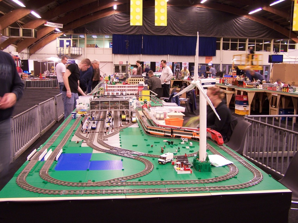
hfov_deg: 49.0
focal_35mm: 38
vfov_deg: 37.7
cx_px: 149
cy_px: 112
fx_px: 327
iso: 80
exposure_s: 1/2
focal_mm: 6.3
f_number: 2.8
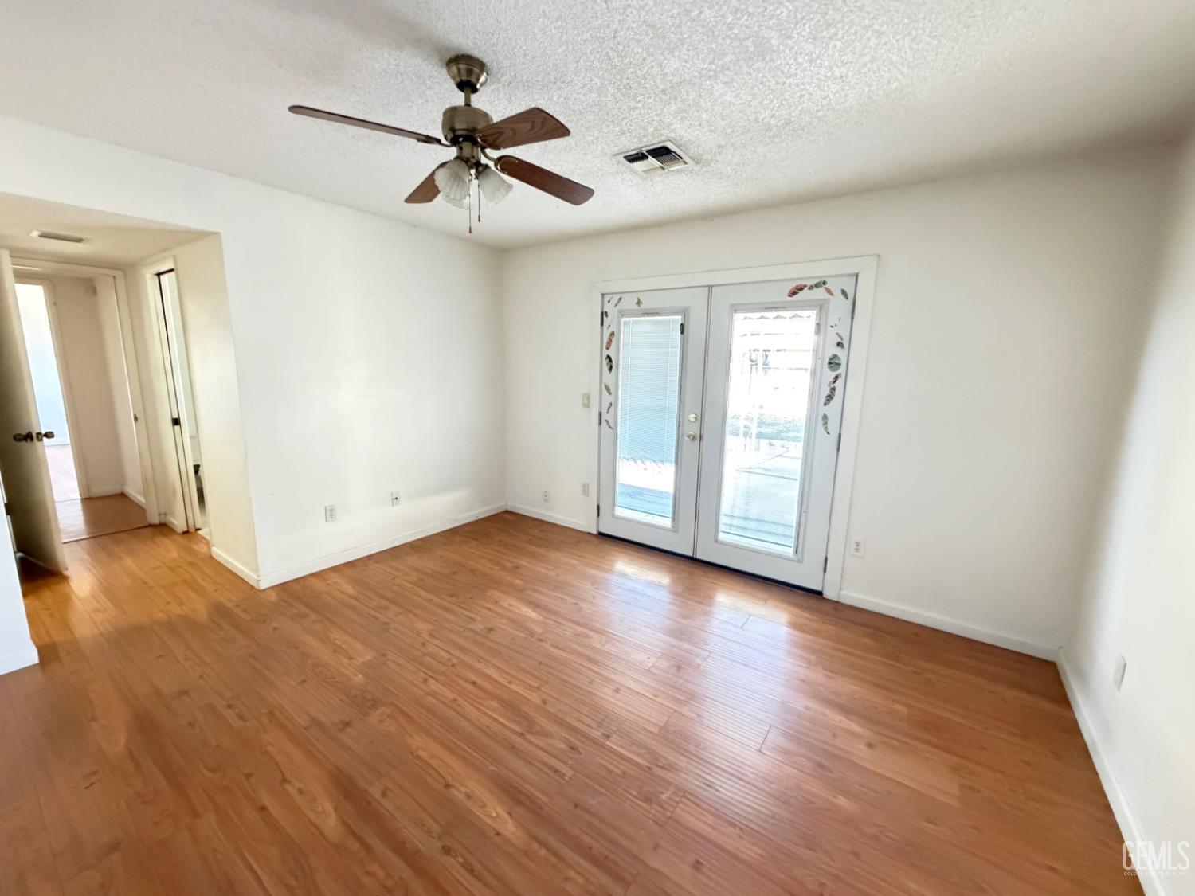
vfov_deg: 85.7
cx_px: 598
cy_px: 448
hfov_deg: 102.1
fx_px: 483
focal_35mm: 14
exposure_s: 1/60
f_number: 2.2
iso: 1250
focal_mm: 2.22
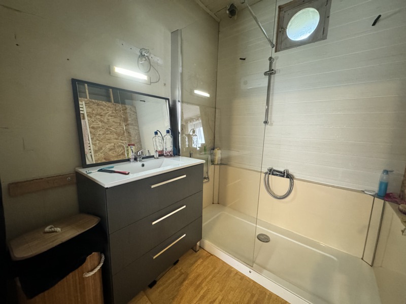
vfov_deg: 85.7
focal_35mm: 14
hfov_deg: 102.1
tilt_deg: -8.0
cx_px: 203
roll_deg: -0.6
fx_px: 164
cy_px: 152
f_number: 2.2
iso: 1000
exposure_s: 1/50
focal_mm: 2.22
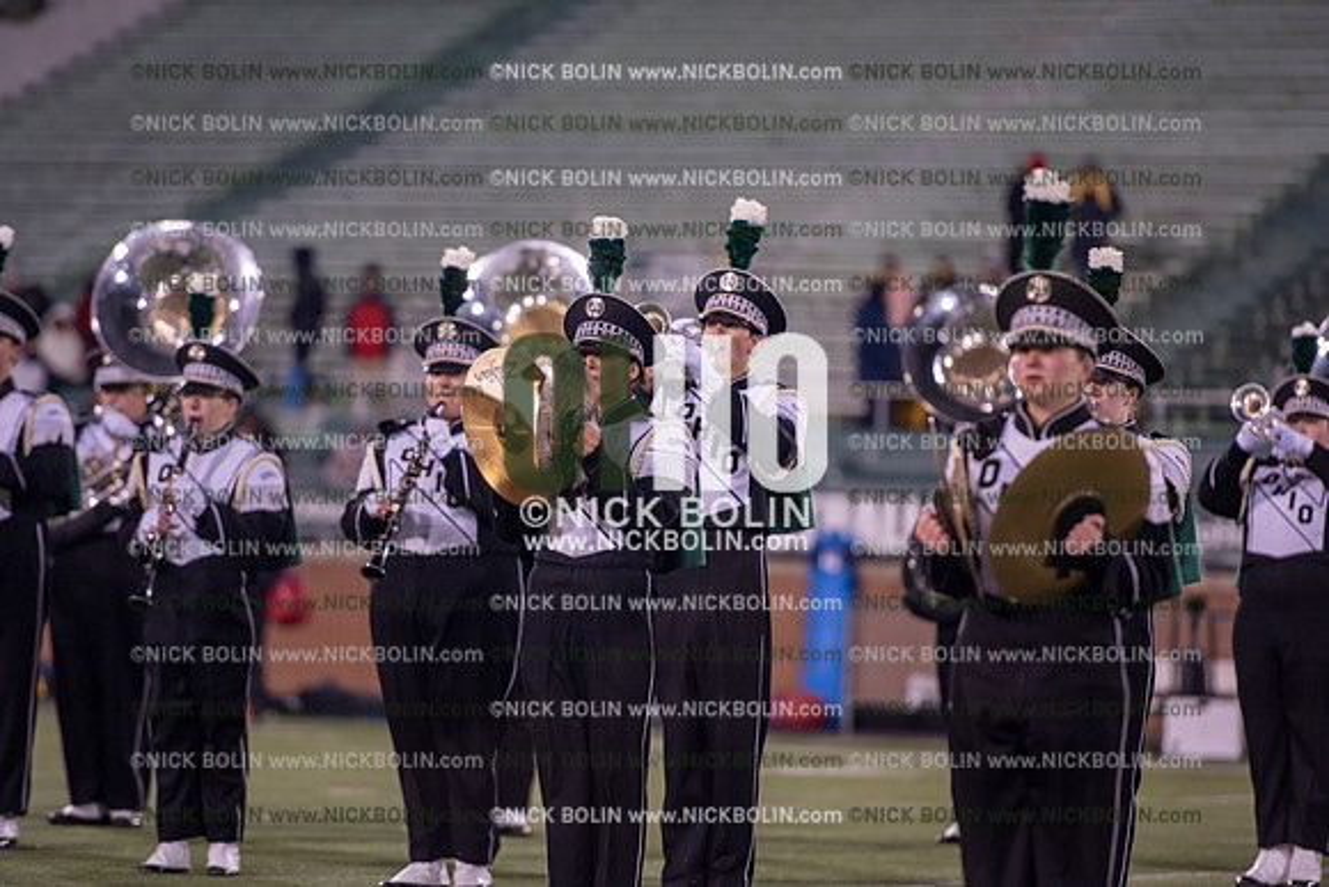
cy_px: 444
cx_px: 664
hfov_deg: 10.3
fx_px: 7385
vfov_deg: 6.9
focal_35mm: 200
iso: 2500
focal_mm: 200
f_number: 2.8
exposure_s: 1/1250
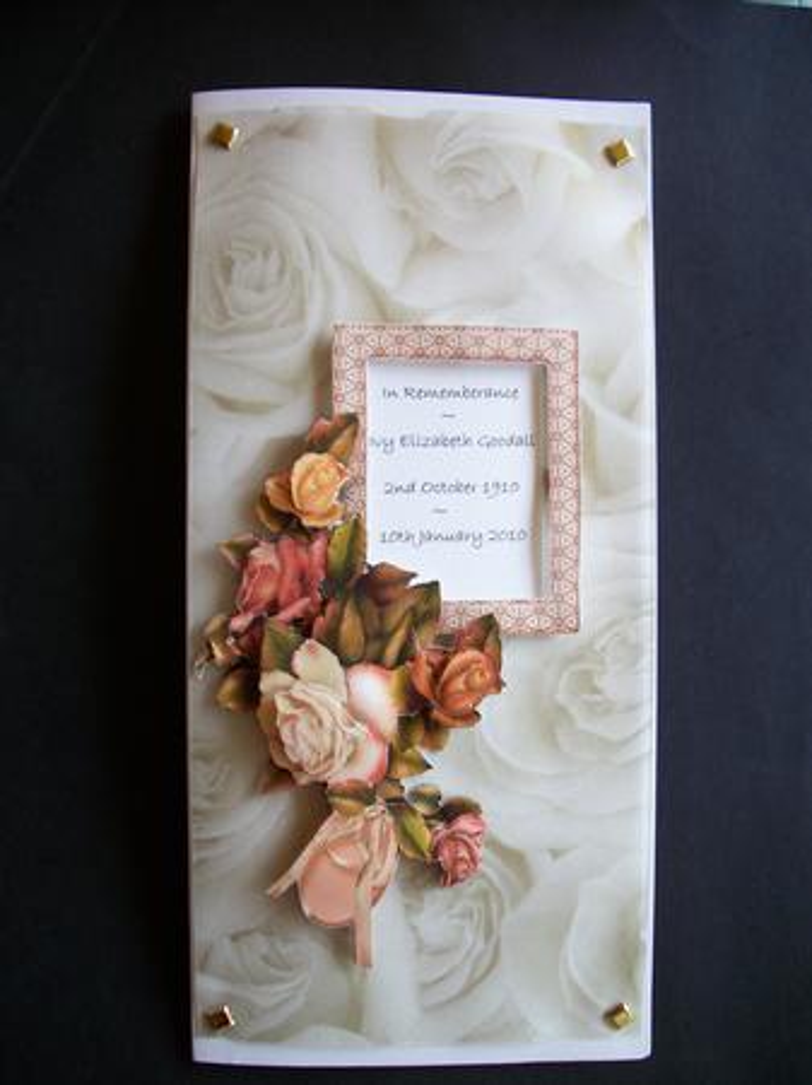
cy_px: 542
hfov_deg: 44.1
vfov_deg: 56.8
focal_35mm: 32
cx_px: 406
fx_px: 1002
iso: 80
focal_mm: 5.7
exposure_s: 1/50
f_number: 2.9
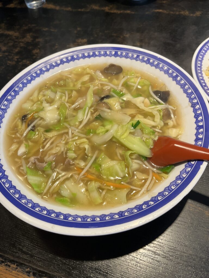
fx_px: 209
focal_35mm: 26
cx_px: 104
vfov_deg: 67.3
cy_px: 139
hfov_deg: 53.1
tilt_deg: -54.9
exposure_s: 1/60
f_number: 1.6
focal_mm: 5.1
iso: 80
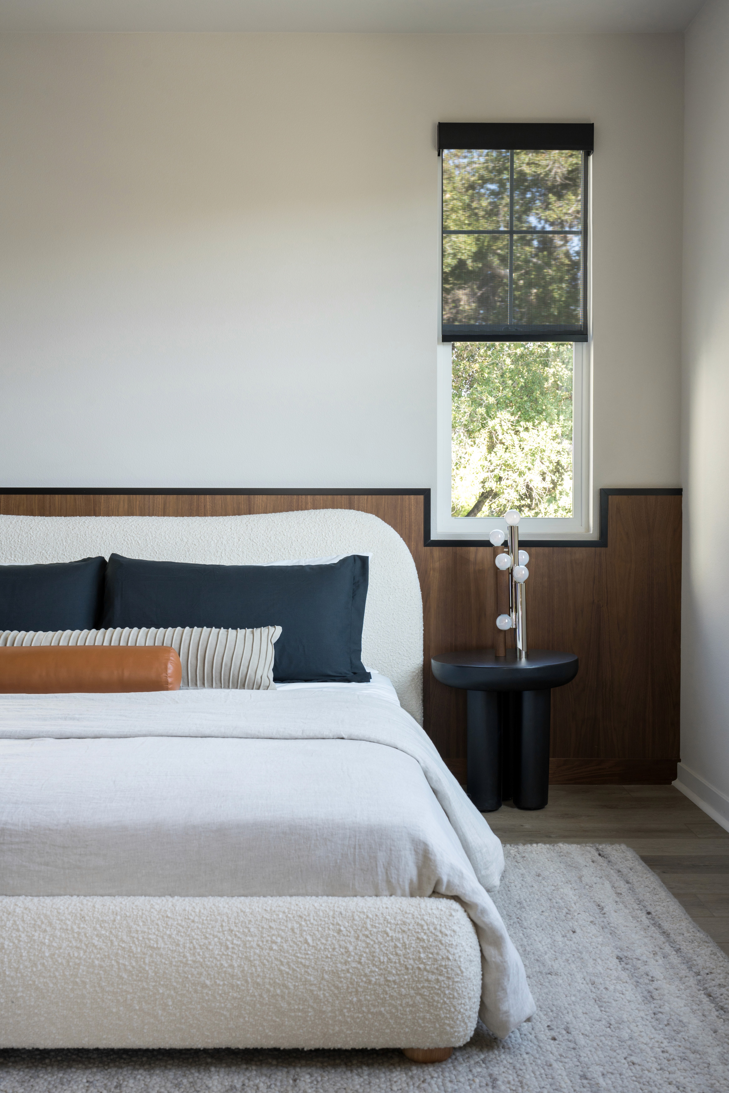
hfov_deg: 33.4
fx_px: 1215
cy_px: 546
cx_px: 364
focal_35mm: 40
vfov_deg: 48.5
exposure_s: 1/15
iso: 400
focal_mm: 40
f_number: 9
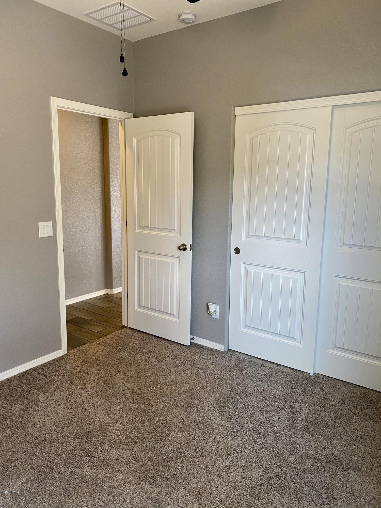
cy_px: 254
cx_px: 190
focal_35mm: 26
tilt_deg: -9.3
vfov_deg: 67.3
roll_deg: -0.9
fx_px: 382
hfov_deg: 53.1
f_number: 1.8
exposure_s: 1/60
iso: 80
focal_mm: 4.25
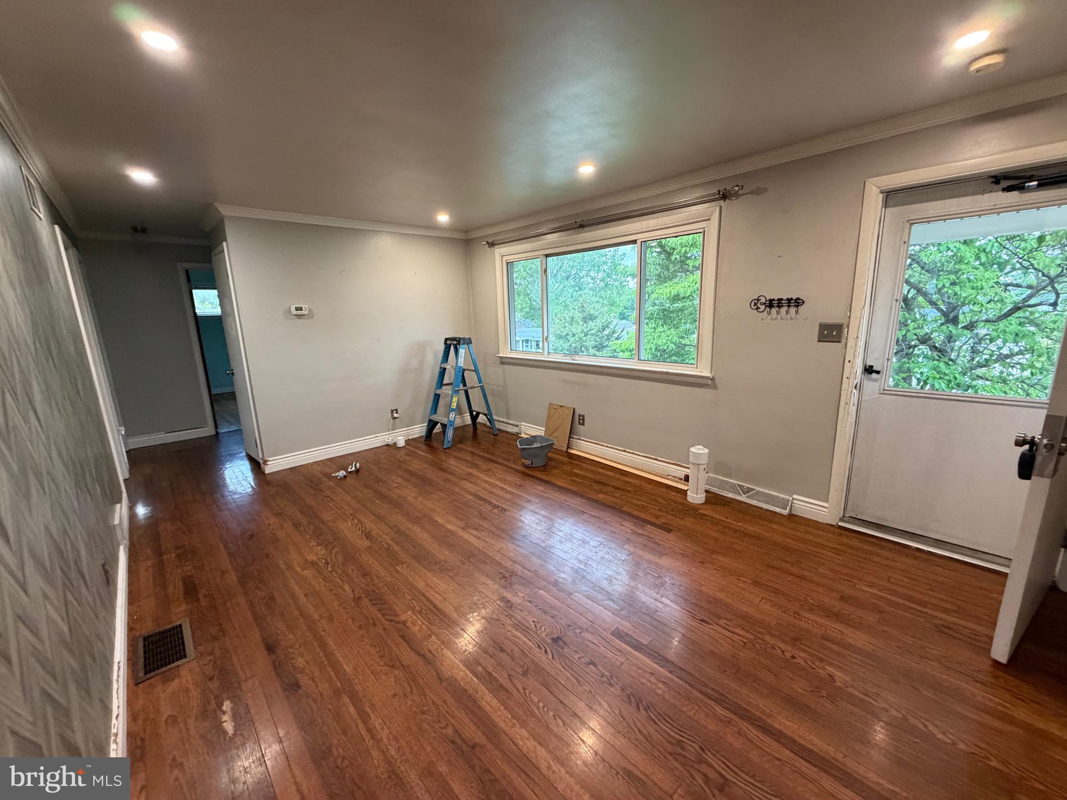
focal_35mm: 14
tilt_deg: -11.6
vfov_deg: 85.7
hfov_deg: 102.1
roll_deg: +1.6
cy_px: 400
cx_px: 534
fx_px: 432
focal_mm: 2.22
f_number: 2.2
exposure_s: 1/60
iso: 400
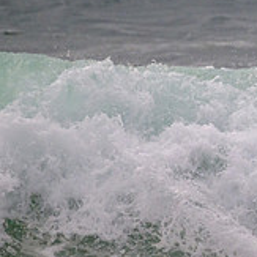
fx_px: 20352
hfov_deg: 0.7
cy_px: 157
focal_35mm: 2423
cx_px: 445
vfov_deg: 0.7
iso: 1400
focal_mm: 800
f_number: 11
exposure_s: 1/2000
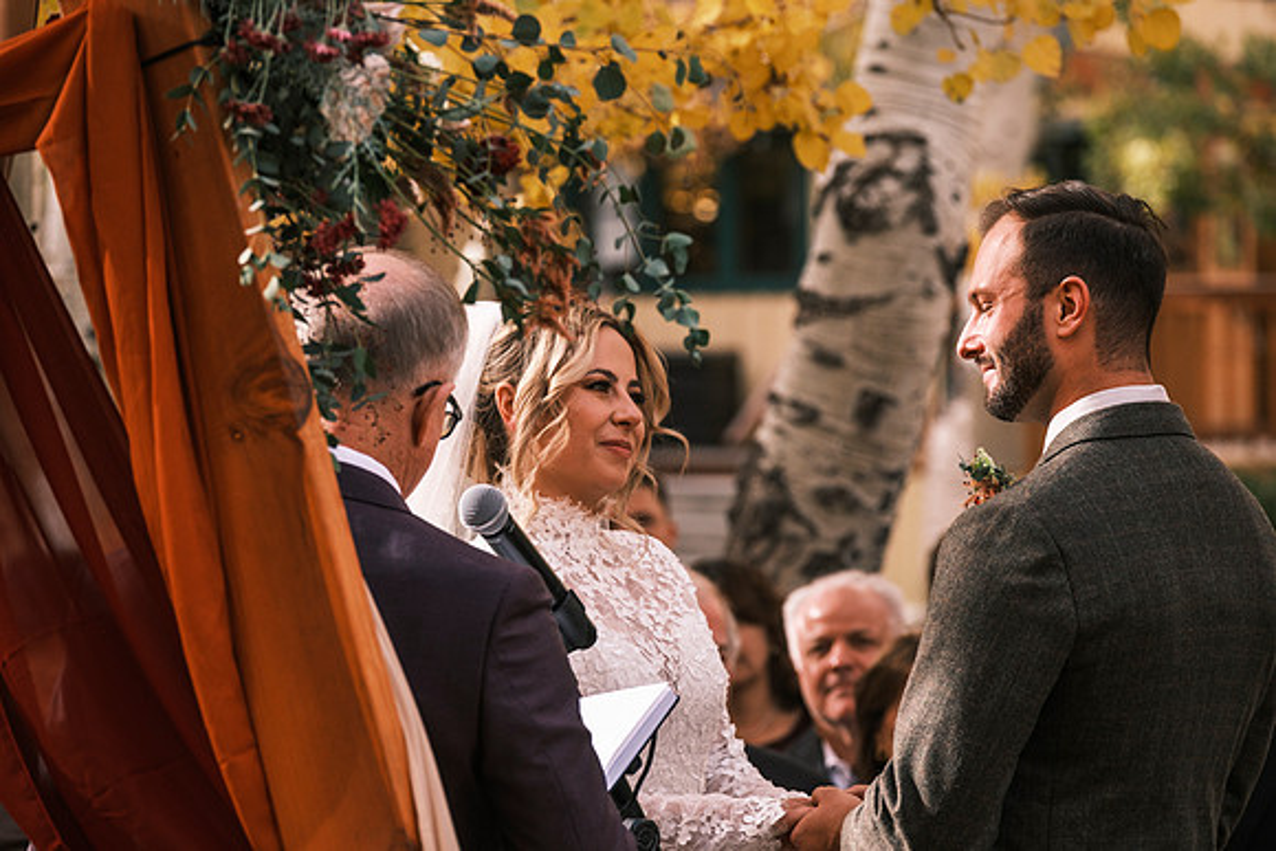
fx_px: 6878
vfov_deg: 7.1
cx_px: 638
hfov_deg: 10.6
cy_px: 426
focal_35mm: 194
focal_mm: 129.2
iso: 400
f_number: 4.5
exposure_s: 1/500
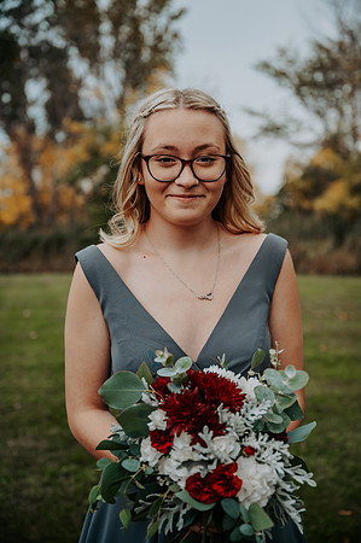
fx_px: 709
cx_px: 180
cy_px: 272
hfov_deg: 28.6
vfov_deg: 42.0
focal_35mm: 47
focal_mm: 47
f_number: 3.2
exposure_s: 1/1000
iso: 200
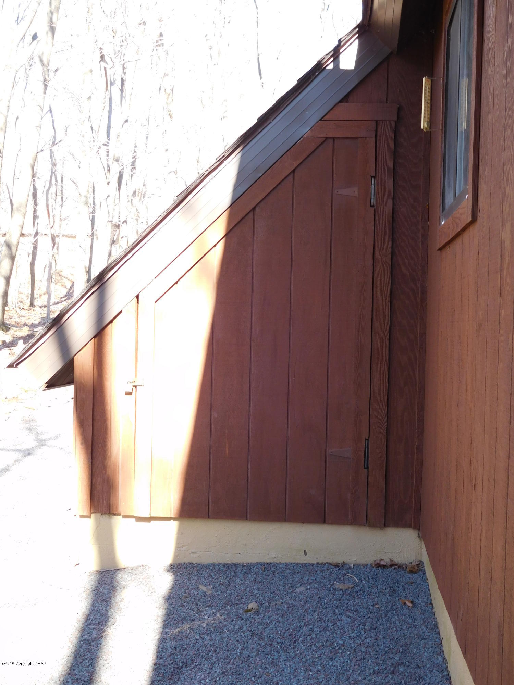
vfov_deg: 42.1
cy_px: 342
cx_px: 257
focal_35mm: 45
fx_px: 891
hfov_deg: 32.2
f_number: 4
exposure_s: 1/60
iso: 125
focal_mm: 8
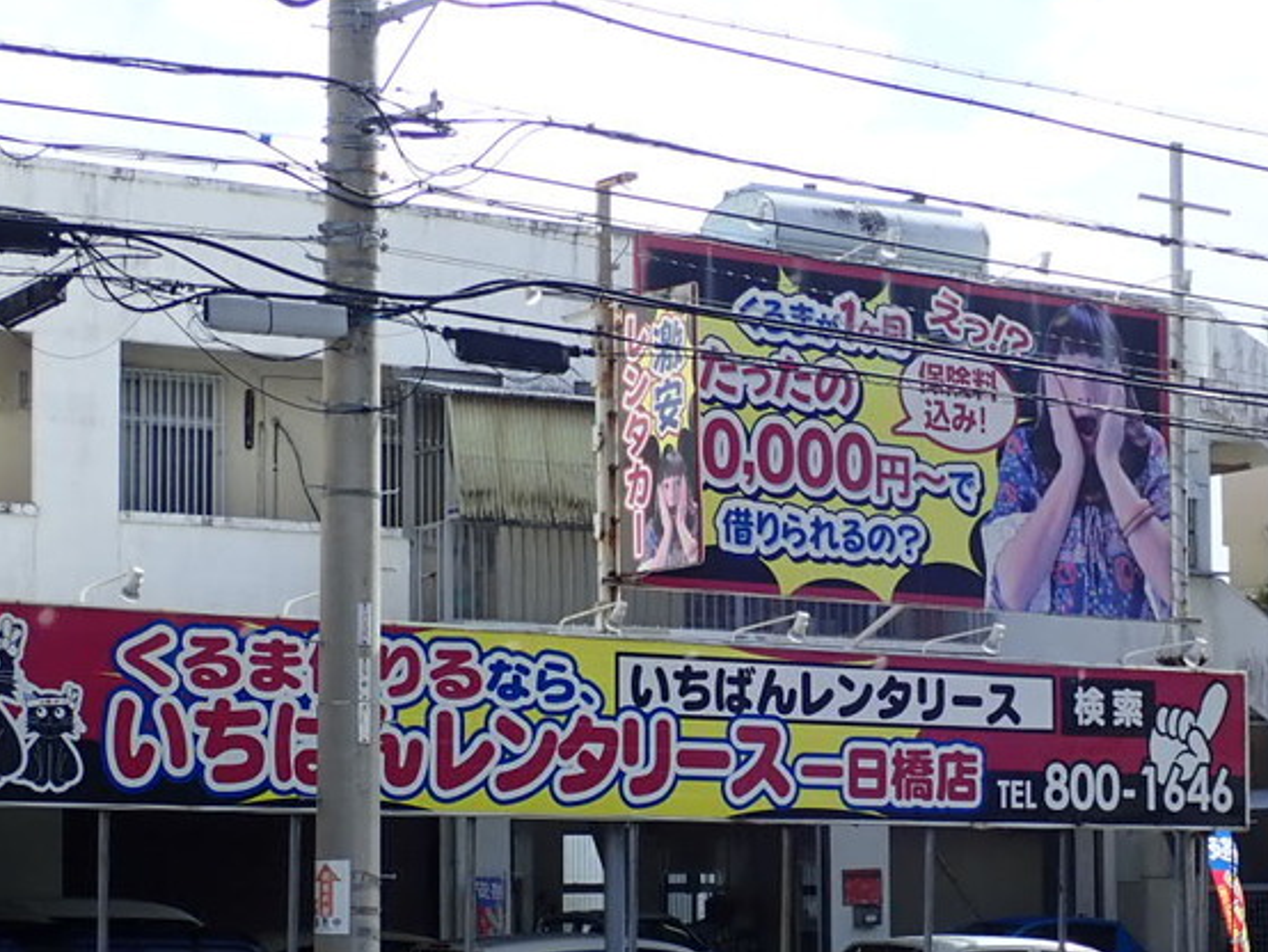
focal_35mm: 85
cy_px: 661
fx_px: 3115
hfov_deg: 22.9
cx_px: 877
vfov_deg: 17.3
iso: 100
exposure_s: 1/400
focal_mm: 8.41
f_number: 4.5
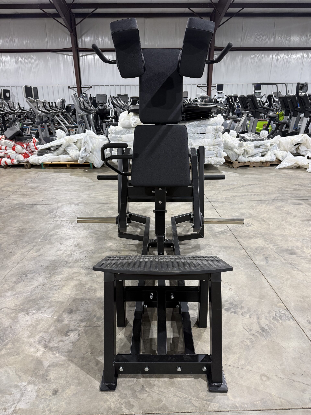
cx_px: 156
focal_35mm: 24
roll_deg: +0.0
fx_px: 287
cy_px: 208
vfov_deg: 71.6
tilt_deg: -19.7
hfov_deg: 56.8
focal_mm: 6.76
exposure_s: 1/60
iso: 160
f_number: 1.78
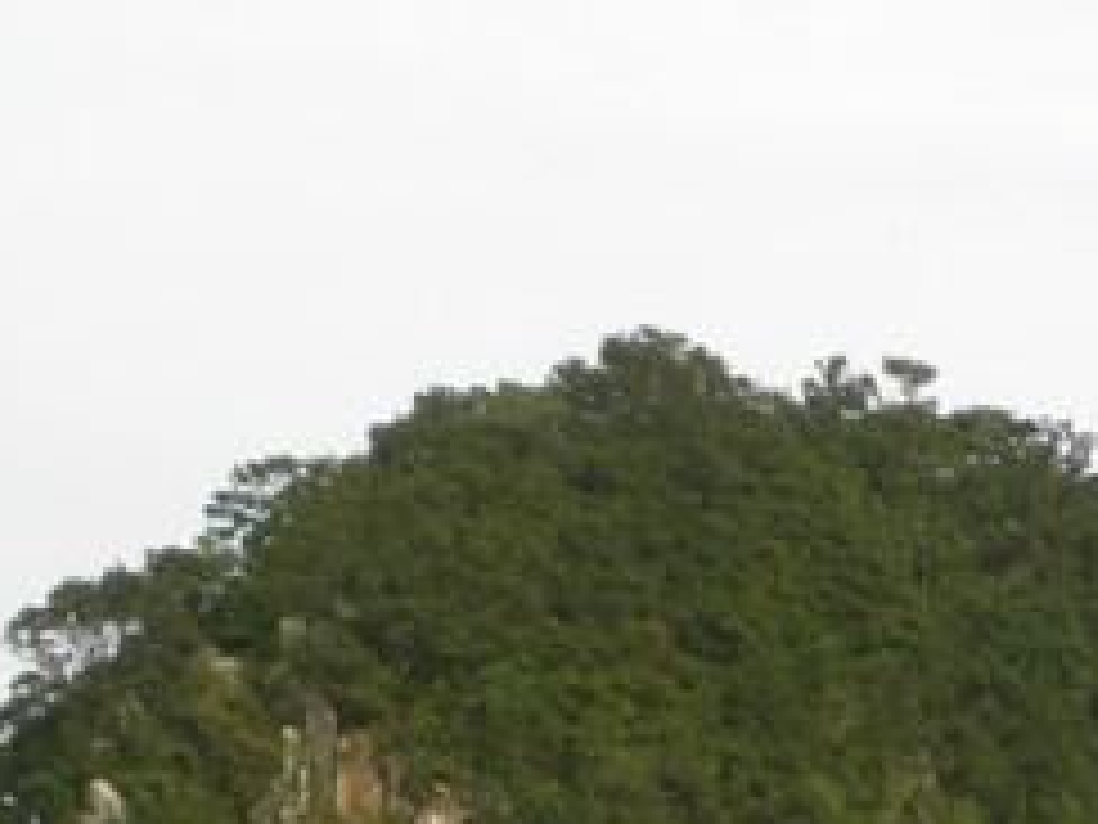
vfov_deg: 8.6
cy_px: 1315
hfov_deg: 11.7
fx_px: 5297
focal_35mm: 167
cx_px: 1134
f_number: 5.1
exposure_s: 1/160
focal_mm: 8.44
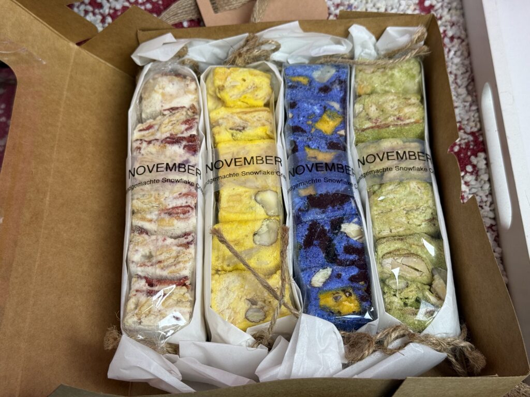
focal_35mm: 48
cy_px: 198
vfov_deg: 30.3
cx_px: 265
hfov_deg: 39.7
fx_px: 735
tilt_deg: -56.7
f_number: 1.78
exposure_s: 1/50
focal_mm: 6.76
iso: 64
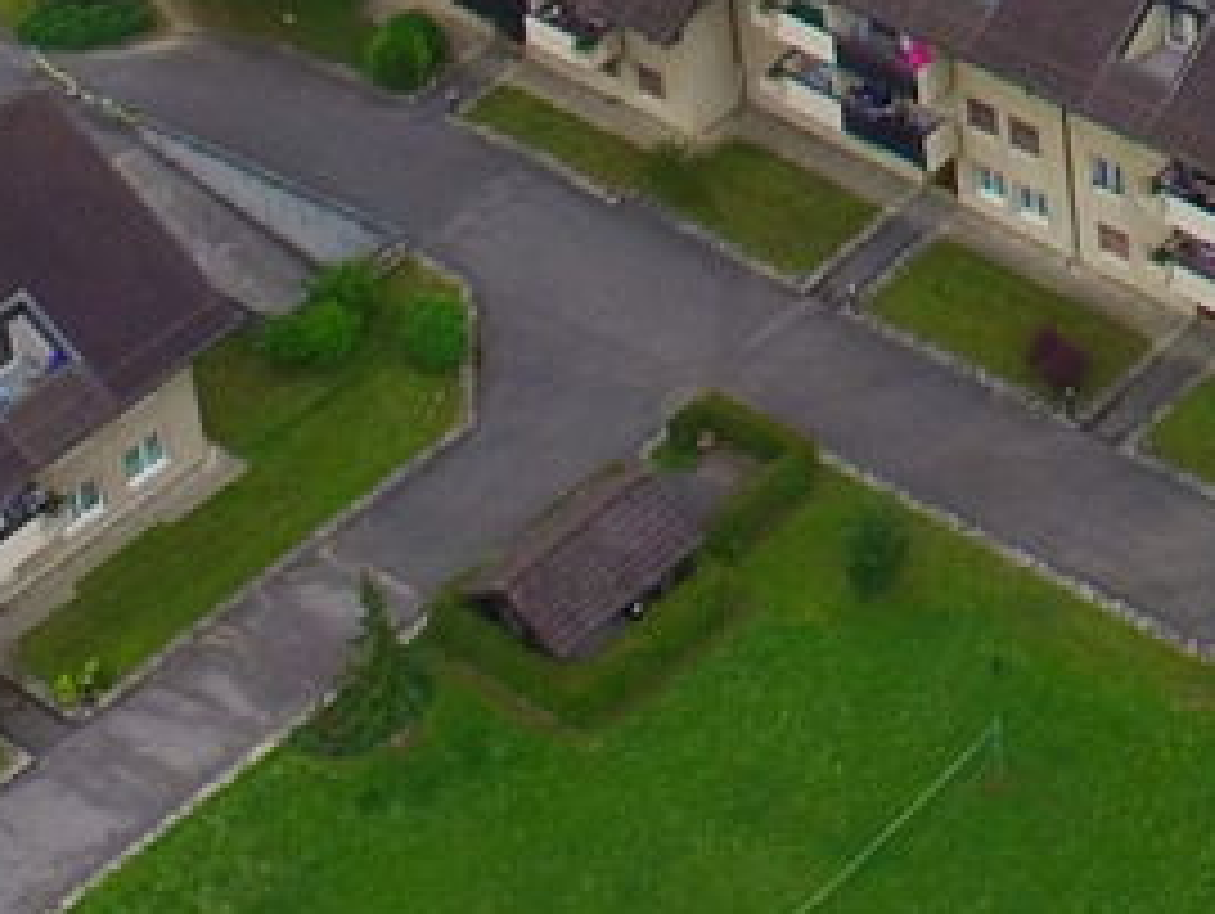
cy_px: -1198
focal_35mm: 142
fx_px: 4989
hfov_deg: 13.3
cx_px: 1706
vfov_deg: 9.4
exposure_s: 1/460
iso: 100
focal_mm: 3.61
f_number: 2.8
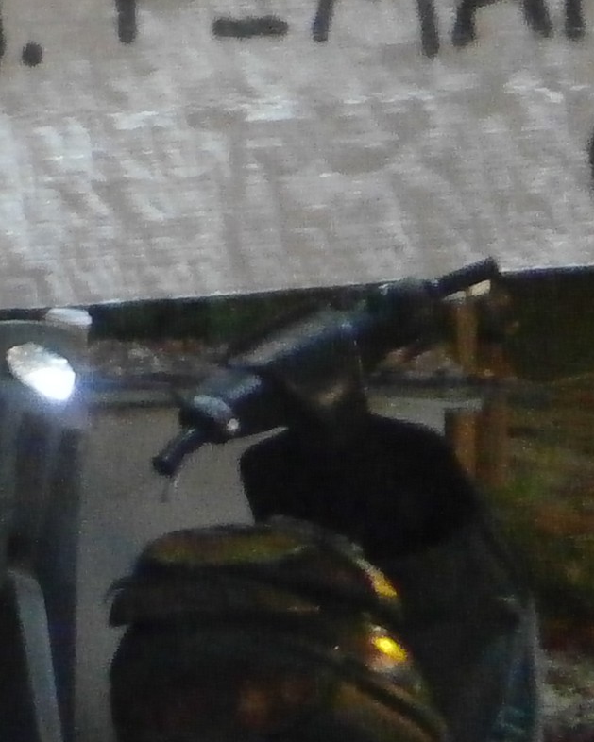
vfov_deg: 14.2
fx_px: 2922
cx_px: -680
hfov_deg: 10.5
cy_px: -66
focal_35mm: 133
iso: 800
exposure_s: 1/8
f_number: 2.9
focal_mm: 5.5
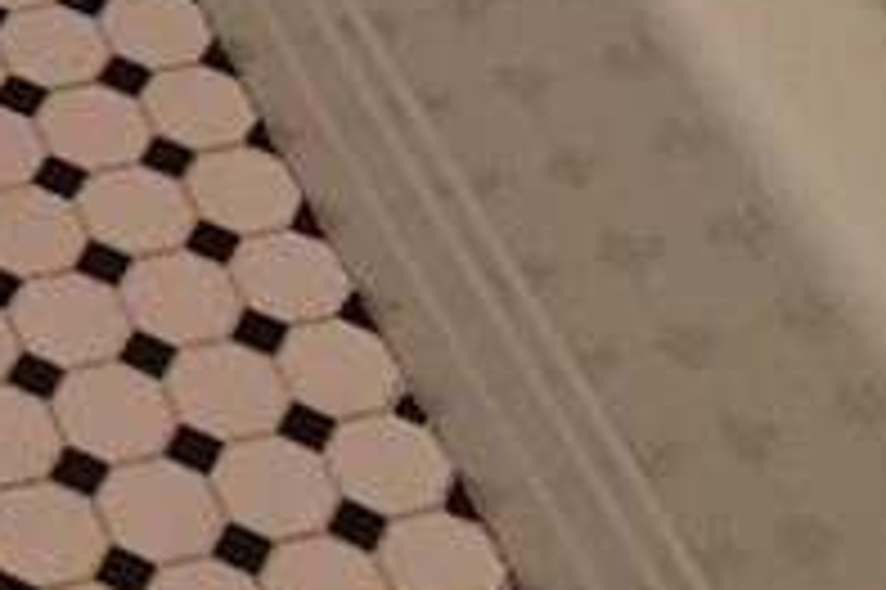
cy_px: -351
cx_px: -594
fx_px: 3861
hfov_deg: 12.2
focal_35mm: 157
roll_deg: +1.1
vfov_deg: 8.5
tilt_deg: -42.7
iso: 100
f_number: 2.2
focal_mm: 4.15
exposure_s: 1/30
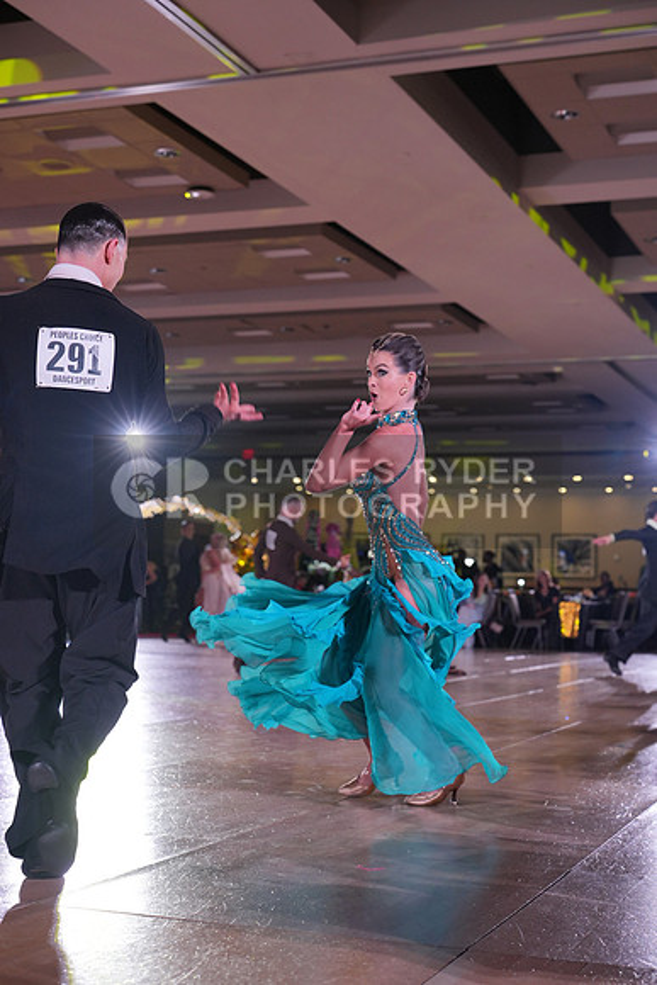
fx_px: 1505
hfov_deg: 24.6
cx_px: 328
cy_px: 492
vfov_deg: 36.2
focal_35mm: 55
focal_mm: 55
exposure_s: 1/400
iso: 1250
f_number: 4
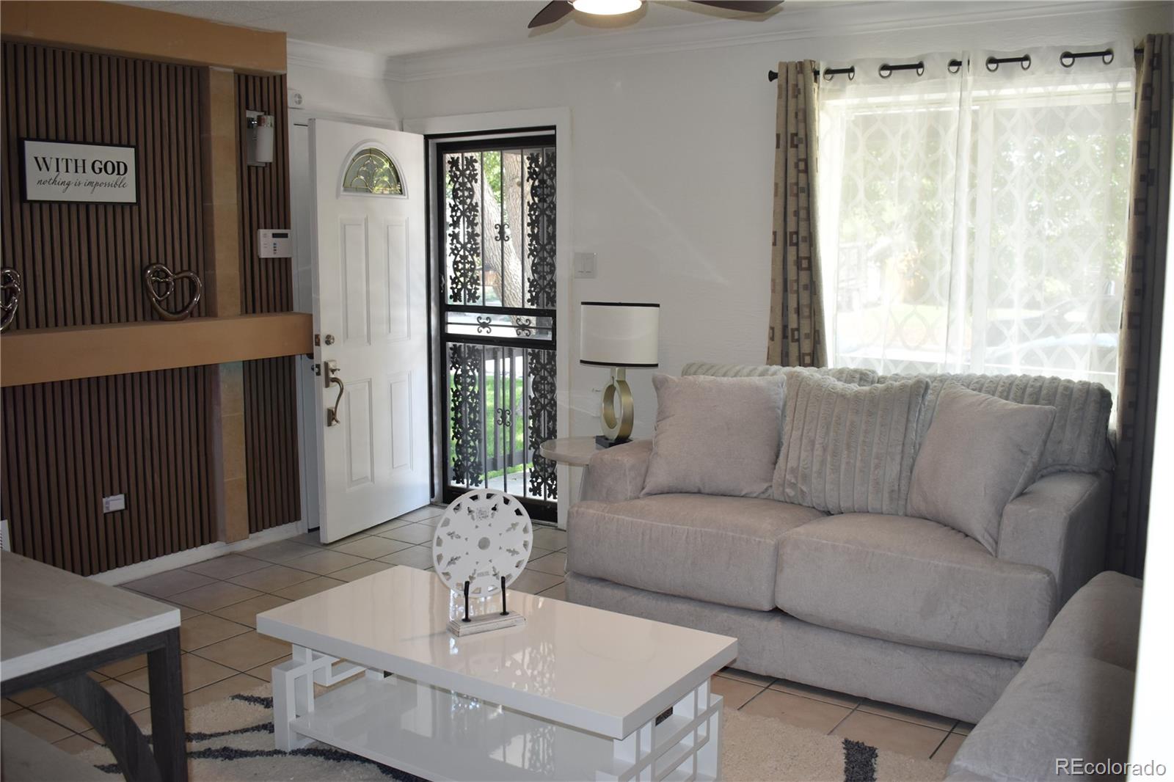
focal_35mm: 33
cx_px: 587
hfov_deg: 57.2
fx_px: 1076
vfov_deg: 40.0
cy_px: 391
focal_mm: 22
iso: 560
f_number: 5
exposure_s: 1/200
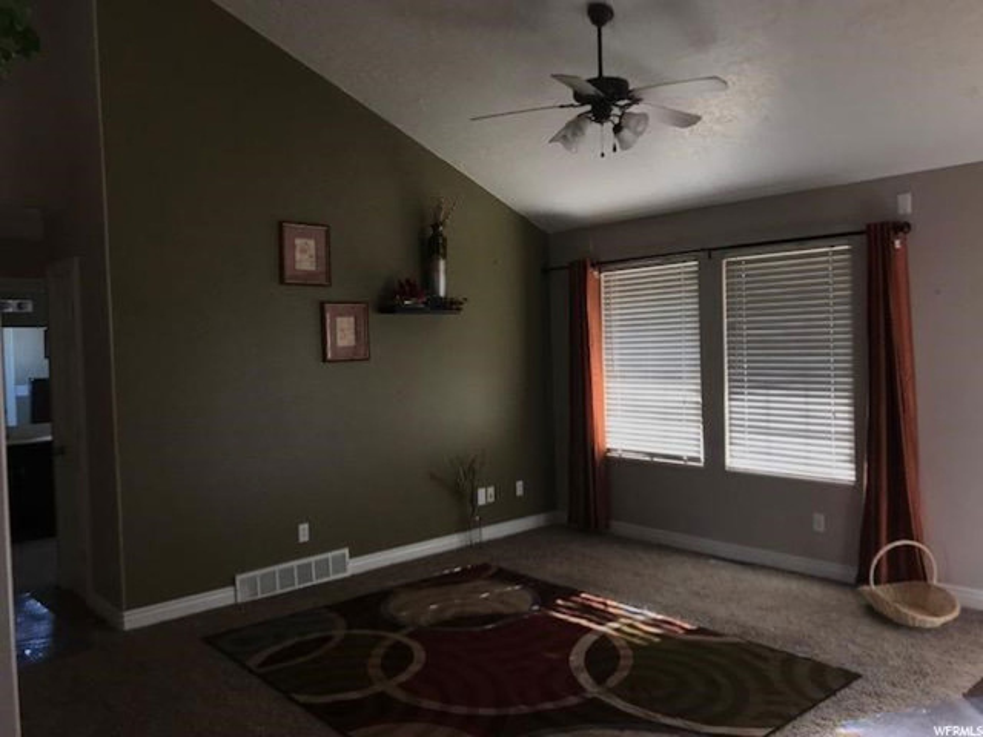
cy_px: 368
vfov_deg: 49.7
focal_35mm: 28
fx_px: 795
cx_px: 492
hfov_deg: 63.4
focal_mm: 3.99
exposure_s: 1/120
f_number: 1.8
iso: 40
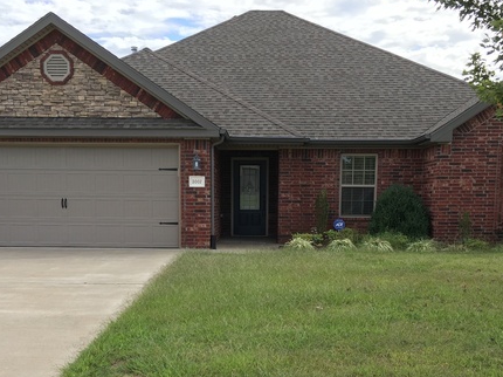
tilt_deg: -6.7
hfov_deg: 42.1
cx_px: 249
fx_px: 654
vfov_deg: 31.6
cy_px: 281
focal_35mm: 45
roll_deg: -0.4
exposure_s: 1/699
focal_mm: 4.15
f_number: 2.2
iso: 25
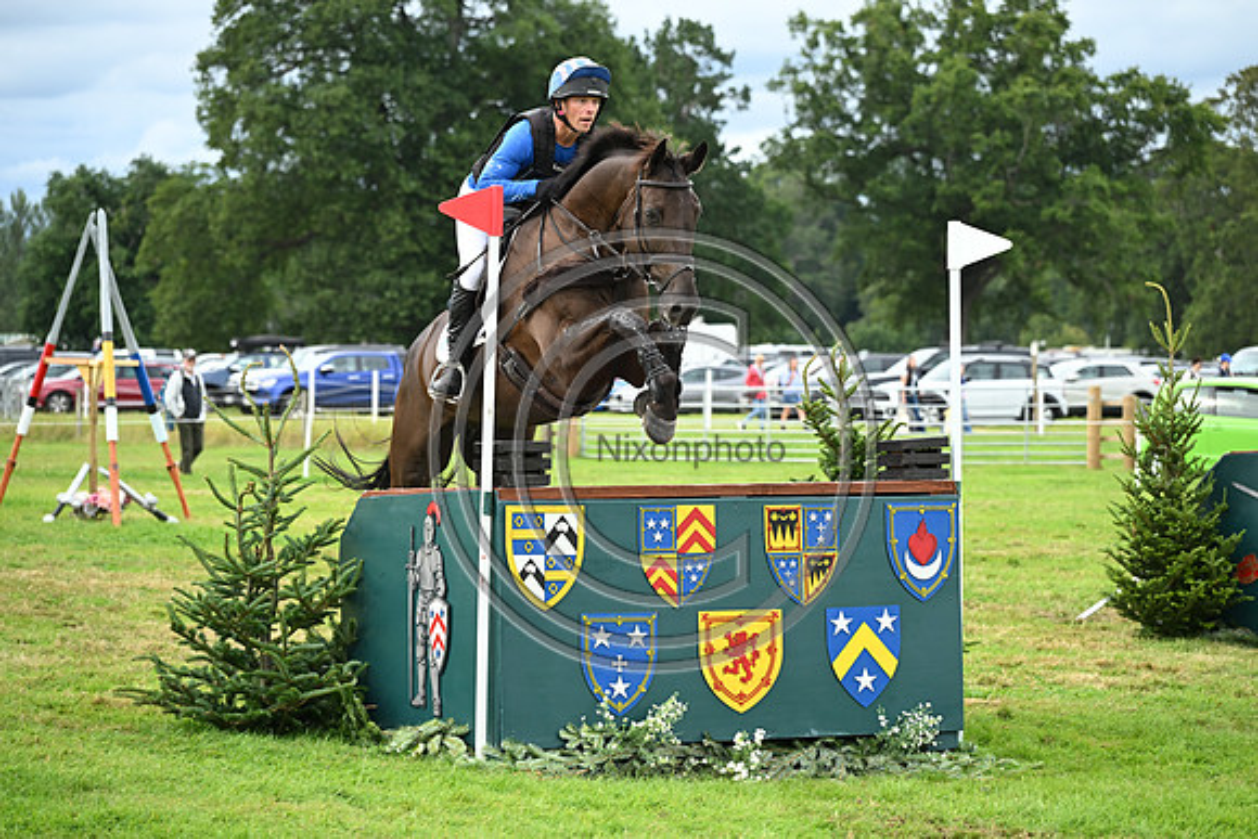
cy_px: 420
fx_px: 3845
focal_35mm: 110
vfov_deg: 12.5
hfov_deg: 18.6
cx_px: 629
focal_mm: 110
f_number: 4.5
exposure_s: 1/1250
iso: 1000
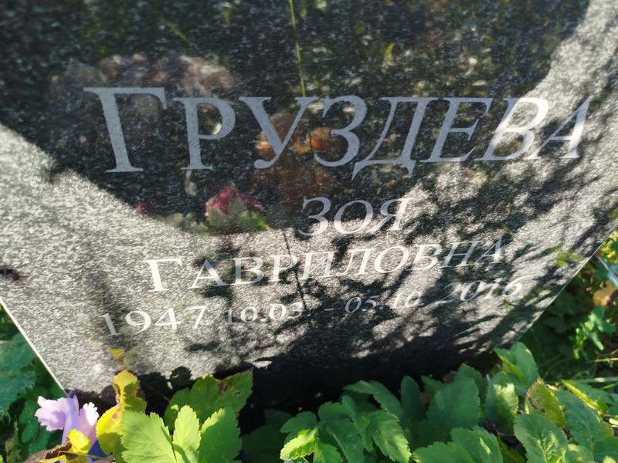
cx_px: 309
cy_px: 232
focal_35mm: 24
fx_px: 428
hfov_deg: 71.6
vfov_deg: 56.8
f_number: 1.7
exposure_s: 1/186
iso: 50
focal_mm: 5.31
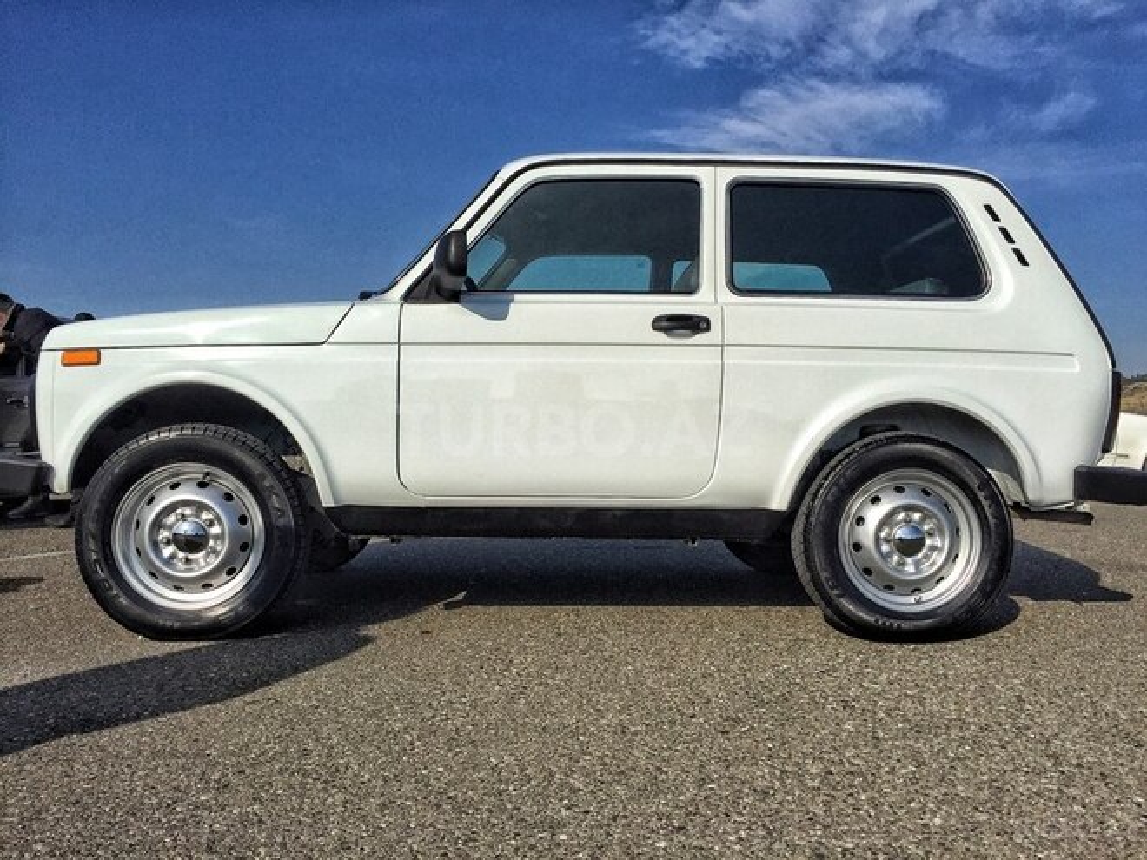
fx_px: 961
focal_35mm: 29
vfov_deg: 48.2
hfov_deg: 61.7
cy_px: 430
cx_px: 574
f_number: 2.2
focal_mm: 4.15
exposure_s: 1/6623
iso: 32
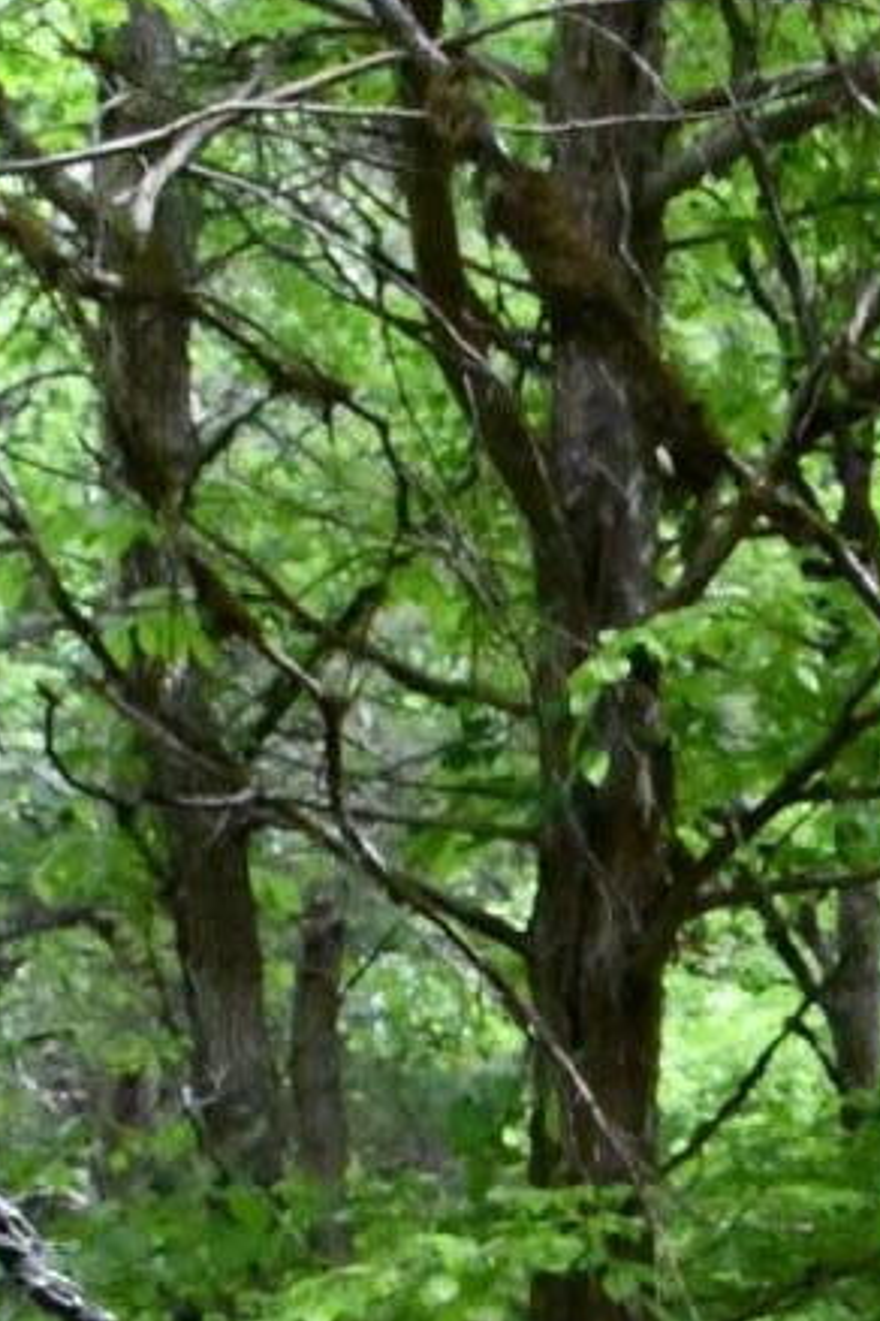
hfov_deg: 7.1
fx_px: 7039
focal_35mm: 192
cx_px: 1198
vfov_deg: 9.7
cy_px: 2995
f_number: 16
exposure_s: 1/1000
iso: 8000
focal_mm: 28
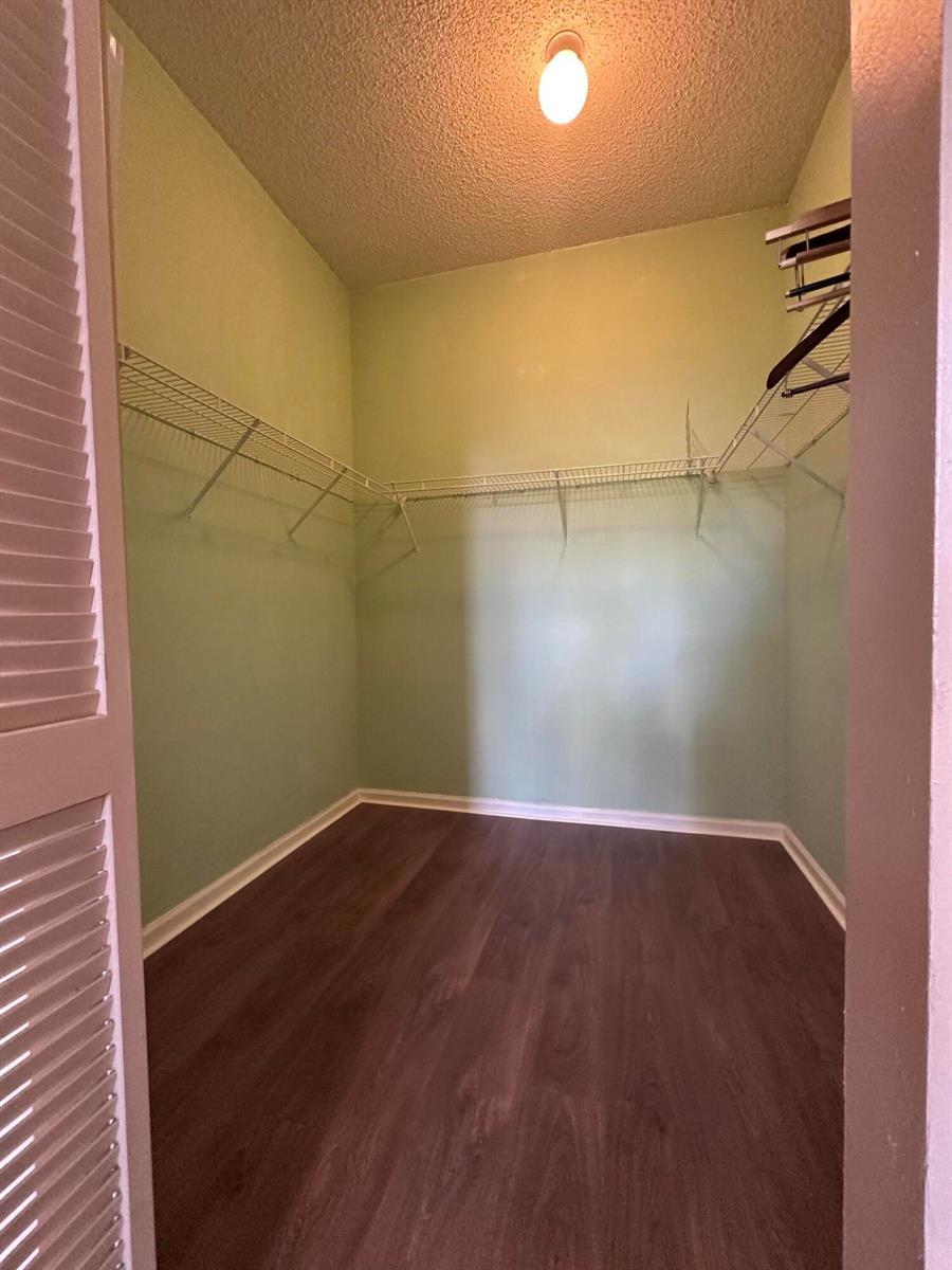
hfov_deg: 85.7
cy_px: 635
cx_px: 476
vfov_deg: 102.1
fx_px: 513
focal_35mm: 14
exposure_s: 1/60
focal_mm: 2.22
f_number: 2.2
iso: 400
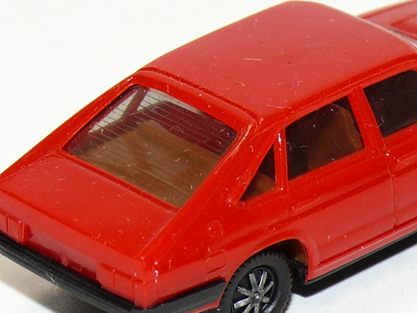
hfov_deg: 6.3
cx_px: 357
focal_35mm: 312
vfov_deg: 4.8
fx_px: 3759
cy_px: 138
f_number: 4
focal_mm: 16.9
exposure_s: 1/30
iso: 100
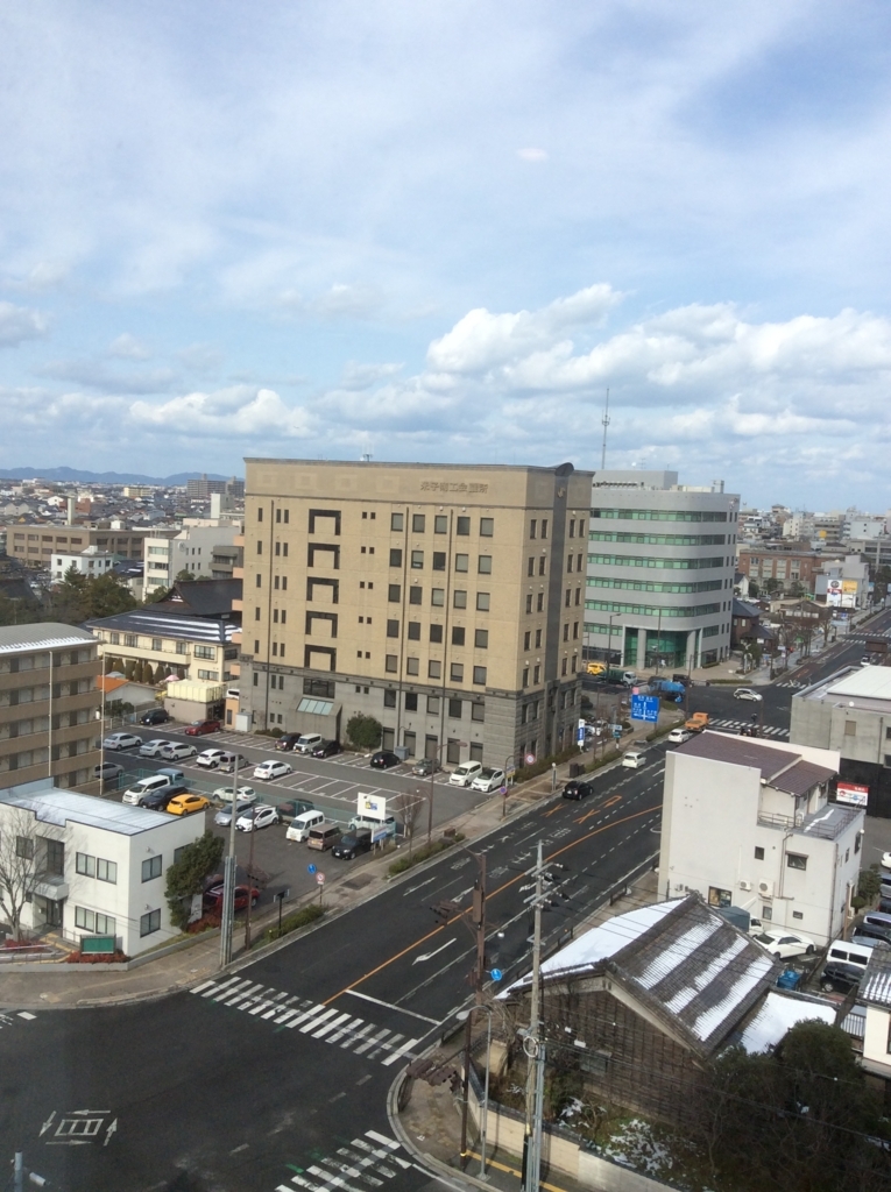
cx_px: 446
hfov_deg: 44.1
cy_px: 596
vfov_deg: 56.9
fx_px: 1101
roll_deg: -4.0
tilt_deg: -6.5
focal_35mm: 32
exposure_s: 1/1100
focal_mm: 3.3
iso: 32
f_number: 2.4
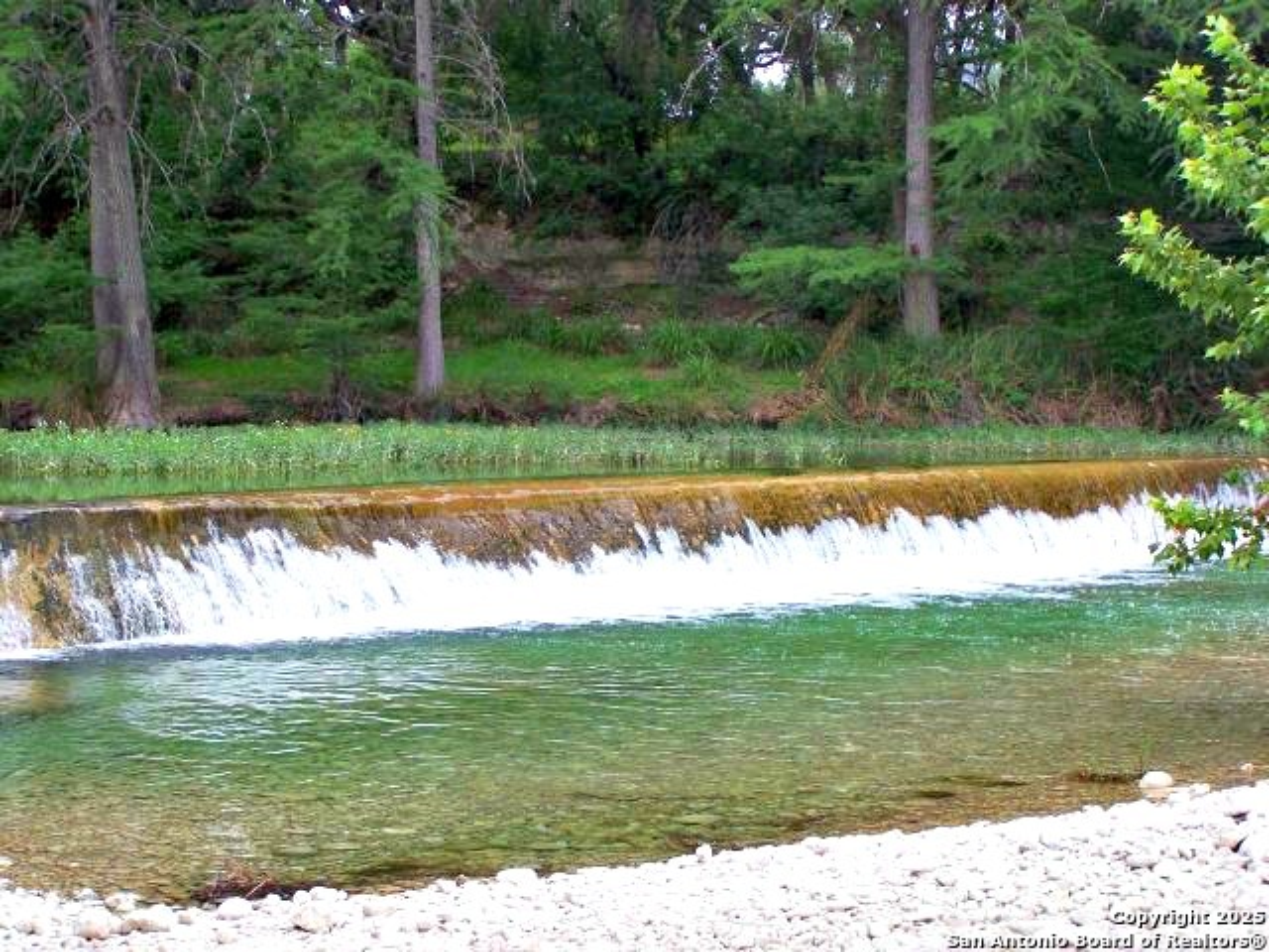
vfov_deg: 19.6
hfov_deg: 26.0
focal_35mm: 75
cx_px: 634
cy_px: 476
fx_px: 2749
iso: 80
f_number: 3.2
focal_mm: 12.4
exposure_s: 1/125
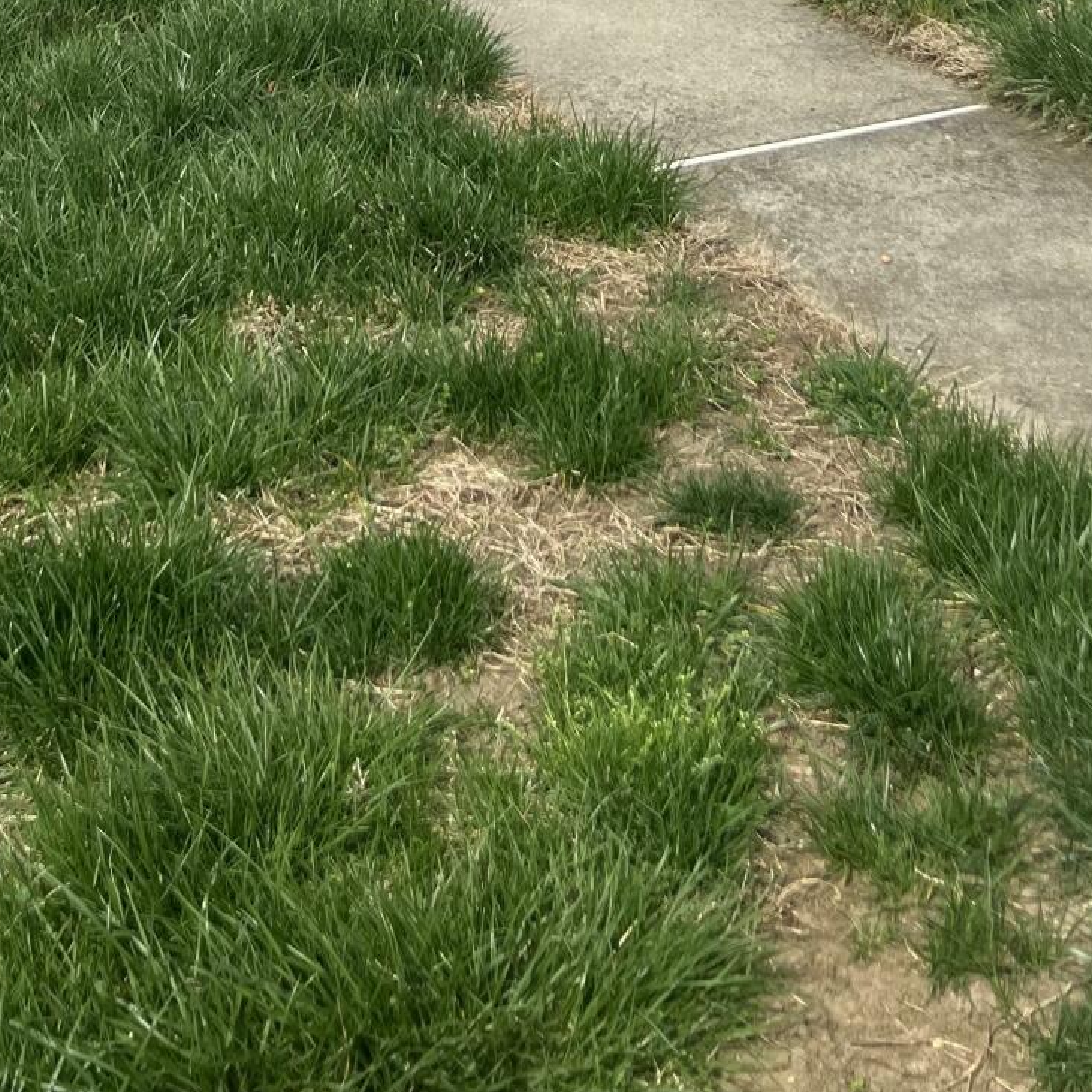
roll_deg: -0.3
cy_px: -398
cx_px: 390
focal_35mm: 63
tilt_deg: -8.1
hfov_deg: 27.2
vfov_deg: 23.5
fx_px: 2248
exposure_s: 1/5076
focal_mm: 5.7
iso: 50
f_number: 1.5
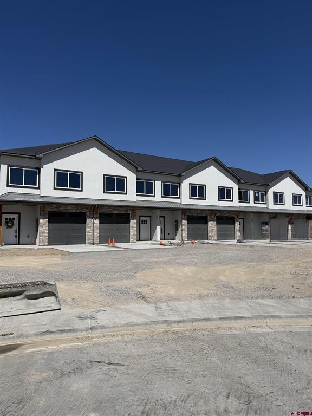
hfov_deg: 56.8
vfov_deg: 71.6
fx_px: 288
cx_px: 156
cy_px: 208
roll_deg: -1.8
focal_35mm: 24
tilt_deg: +3.0
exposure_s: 1/10309
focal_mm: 6.76
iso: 80
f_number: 1.78
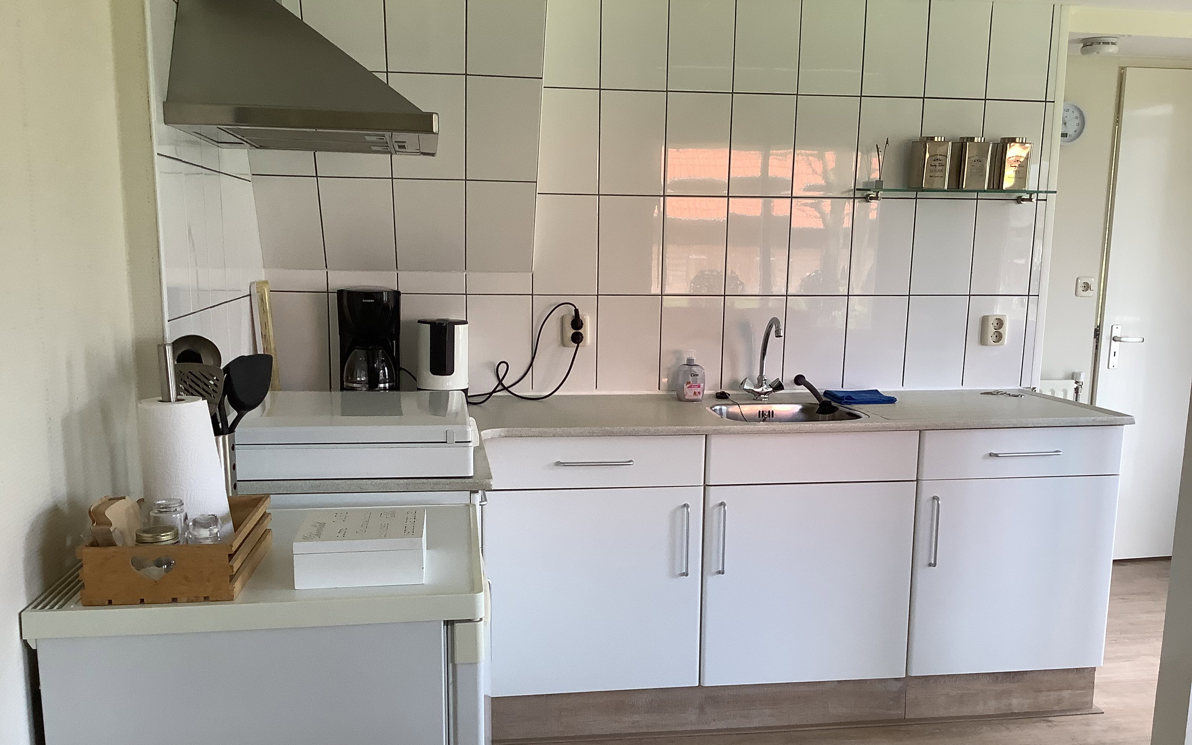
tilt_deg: -11.0
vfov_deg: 38.2
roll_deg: +0.1
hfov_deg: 58.1
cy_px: 434
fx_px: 1072
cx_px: 594
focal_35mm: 33
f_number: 2.4
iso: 80
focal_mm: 3.3
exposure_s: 1/120
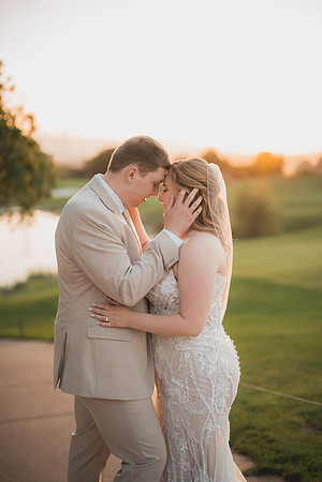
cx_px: 161
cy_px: 241
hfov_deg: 27.0
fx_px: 671
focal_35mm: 50
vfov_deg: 39.6
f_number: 1.2
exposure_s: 1/320
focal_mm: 50
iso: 125
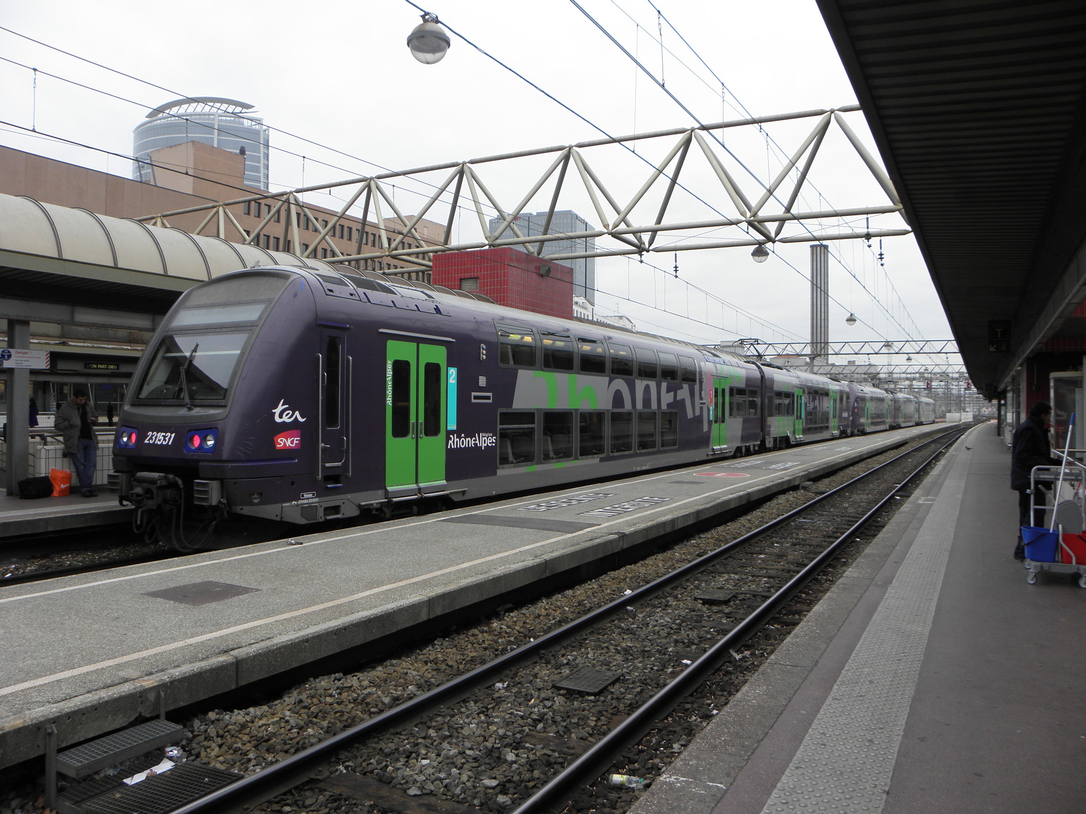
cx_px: 543
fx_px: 816
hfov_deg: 67.3
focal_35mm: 26
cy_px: 407
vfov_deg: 53.1
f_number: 3.2
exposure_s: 1/80
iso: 64
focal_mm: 4.6
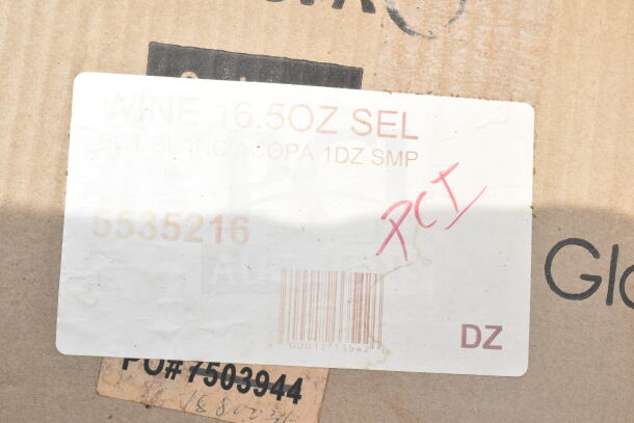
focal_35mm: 63
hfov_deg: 31.9
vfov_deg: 21.6
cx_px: 317
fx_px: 1110
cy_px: 212
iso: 1600
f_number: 16
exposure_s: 1/1000
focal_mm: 42
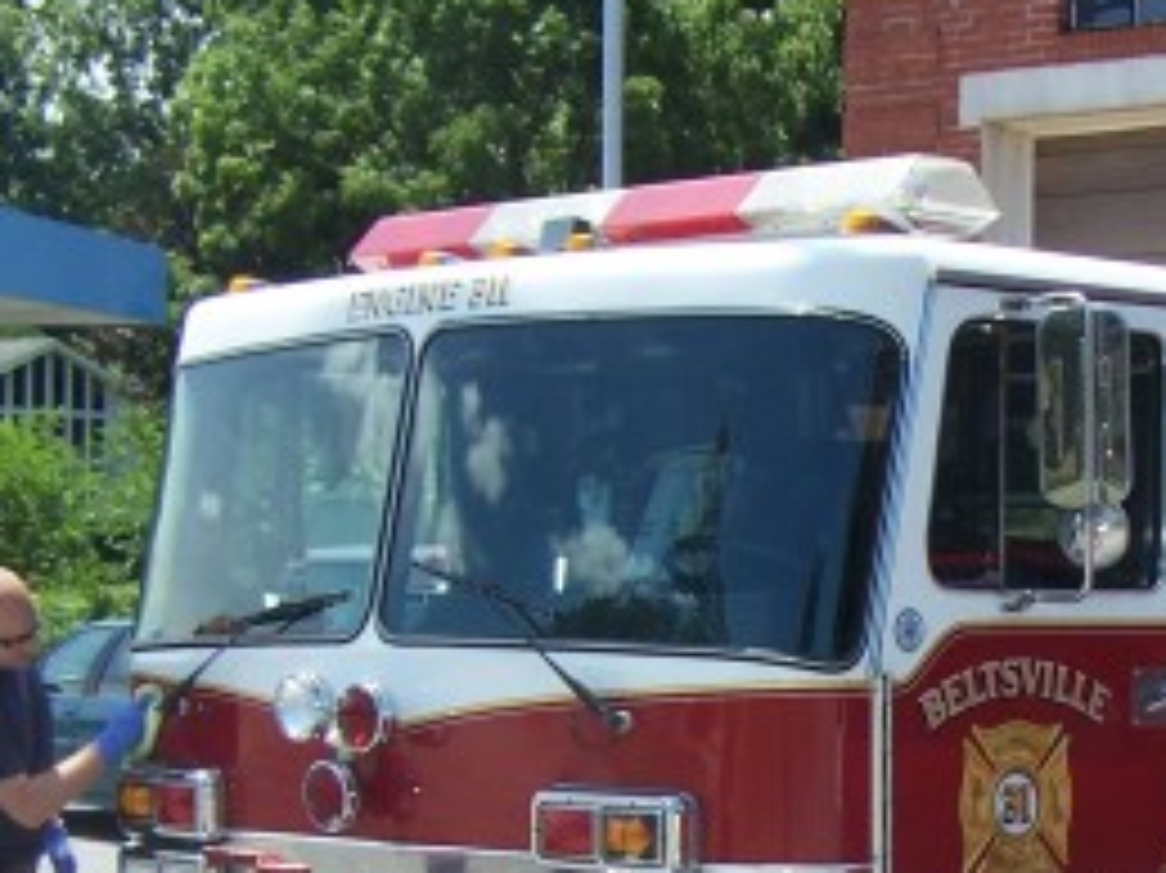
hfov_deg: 20.4
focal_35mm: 94
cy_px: 868
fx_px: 3165
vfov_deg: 15.4
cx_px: 1076
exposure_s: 1/750
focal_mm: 6.3
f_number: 2.8
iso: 80
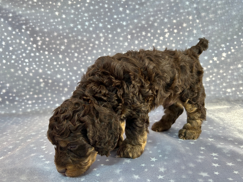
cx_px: 118
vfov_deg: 51.4
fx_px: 190
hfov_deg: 65.3
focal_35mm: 27
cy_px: 90
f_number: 1.5
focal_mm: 5.7
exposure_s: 1/120
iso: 80
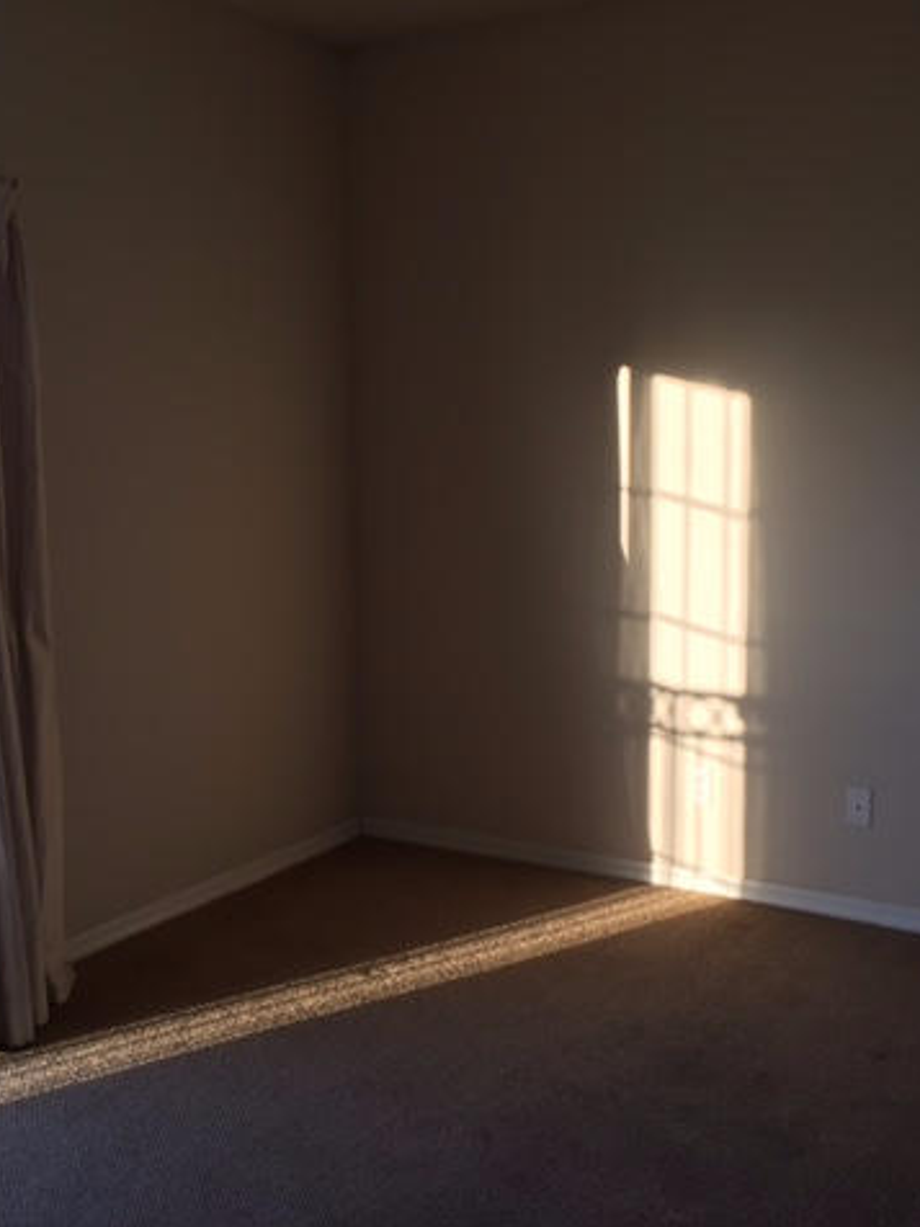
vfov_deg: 47.9
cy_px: 611
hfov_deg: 36.8
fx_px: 1382
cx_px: 459
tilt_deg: -8.5
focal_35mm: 39
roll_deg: +1.1
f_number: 2.2
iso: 32
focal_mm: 4.15
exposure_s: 1/60
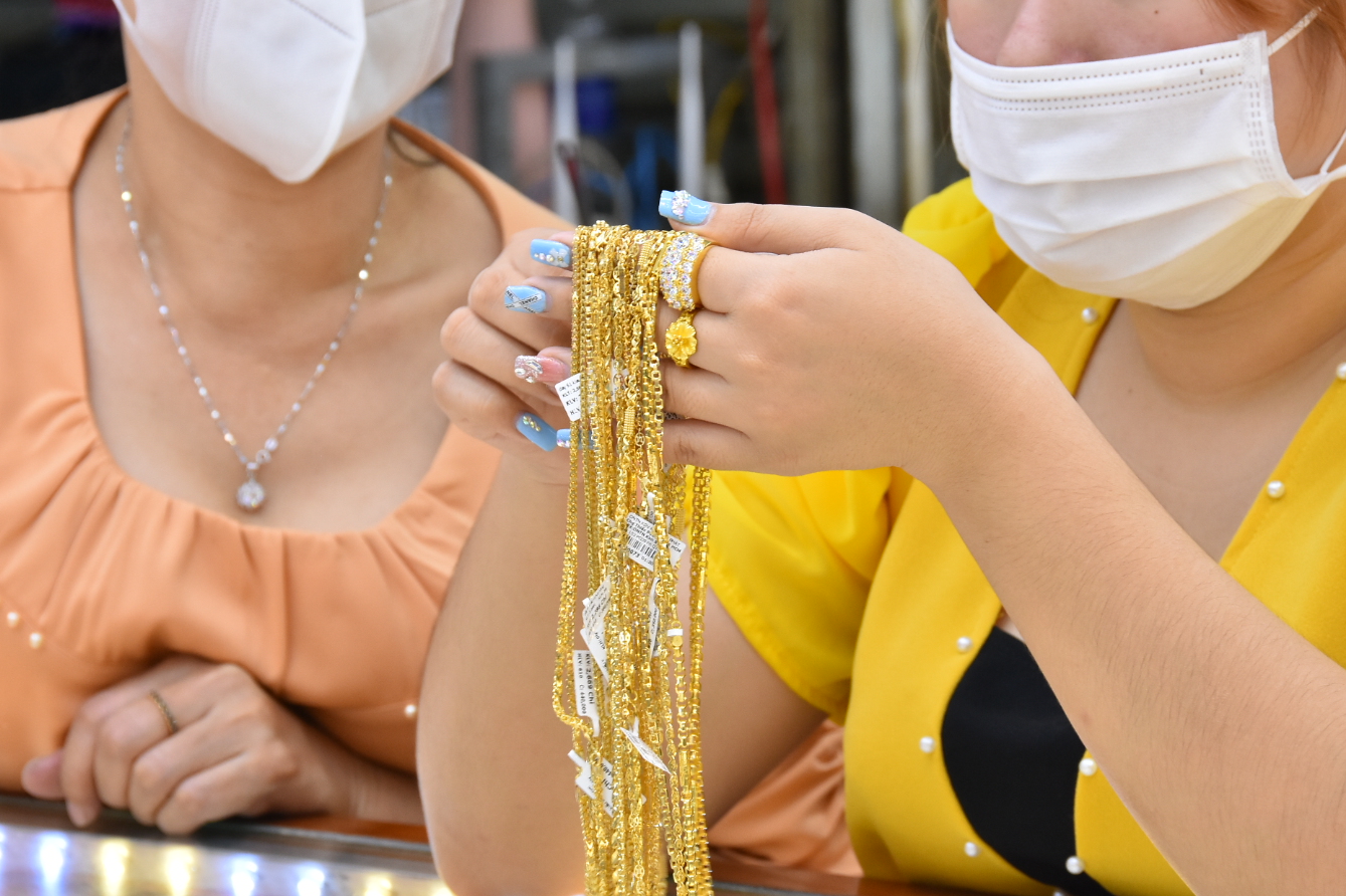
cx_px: 653
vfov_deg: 7.2
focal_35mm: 191
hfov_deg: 10.8
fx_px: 7124
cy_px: 365
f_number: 11
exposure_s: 1/125
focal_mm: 105
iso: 1000
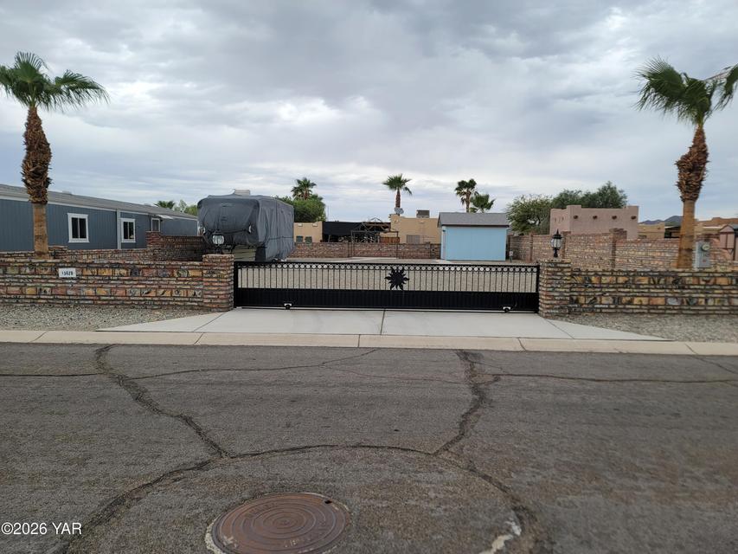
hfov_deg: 69.4
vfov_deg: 54.9
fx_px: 533
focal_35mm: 25
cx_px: 369
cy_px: 277
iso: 20
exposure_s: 1/444
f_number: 1.8
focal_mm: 7
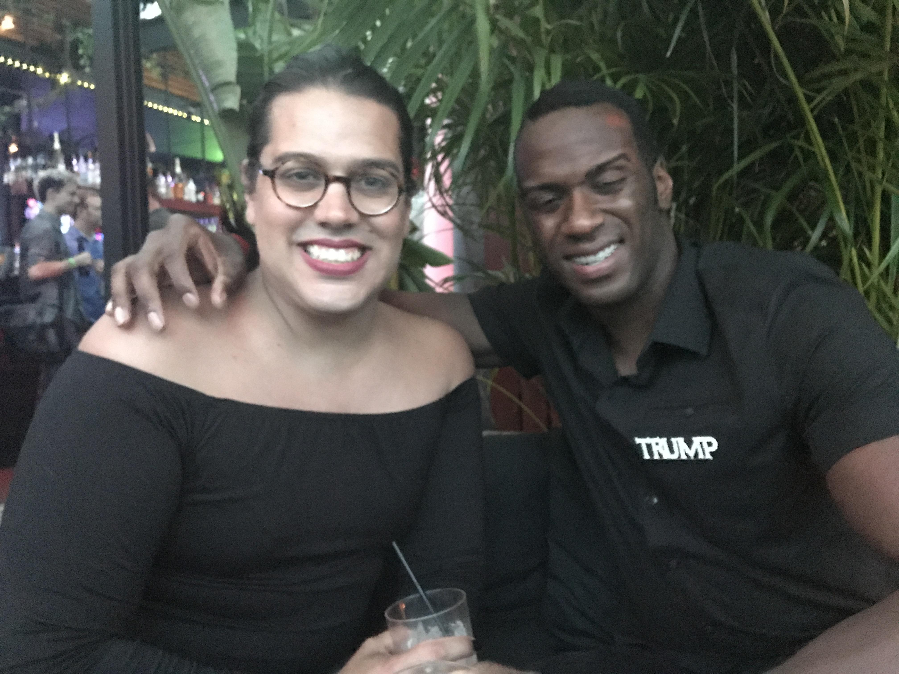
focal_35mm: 28
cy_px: 337
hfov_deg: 63.4
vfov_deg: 49.7
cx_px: 450
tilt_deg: -1.8
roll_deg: +2.4
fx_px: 727
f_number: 1.8
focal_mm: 3.99
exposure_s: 1/4
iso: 400
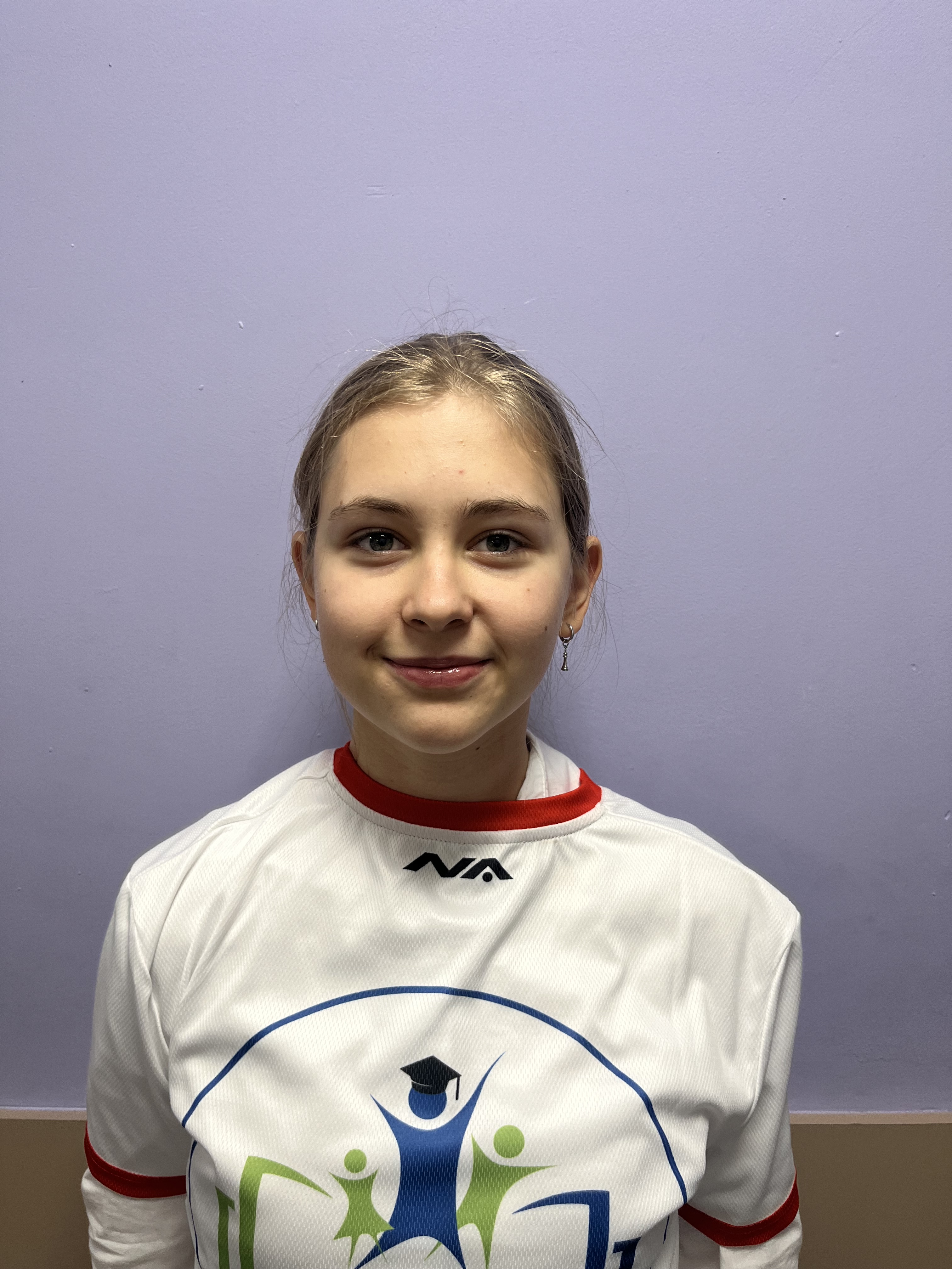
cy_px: 634
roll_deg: +1.3
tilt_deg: -9.4
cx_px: 476
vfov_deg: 67.3
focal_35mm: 26
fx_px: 953
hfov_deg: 53.1
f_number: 1.6
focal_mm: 5.1
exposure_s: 1/100
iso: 100
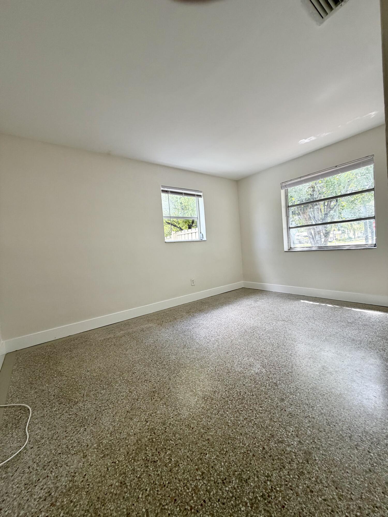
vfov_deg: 102.1
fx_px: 209
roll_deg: +4.1
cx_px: 194
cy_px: 258
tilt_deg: -2.6
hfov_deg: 85.7
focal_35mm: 14
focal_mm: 2.22
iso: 125
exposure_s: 1/121
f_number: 2.2
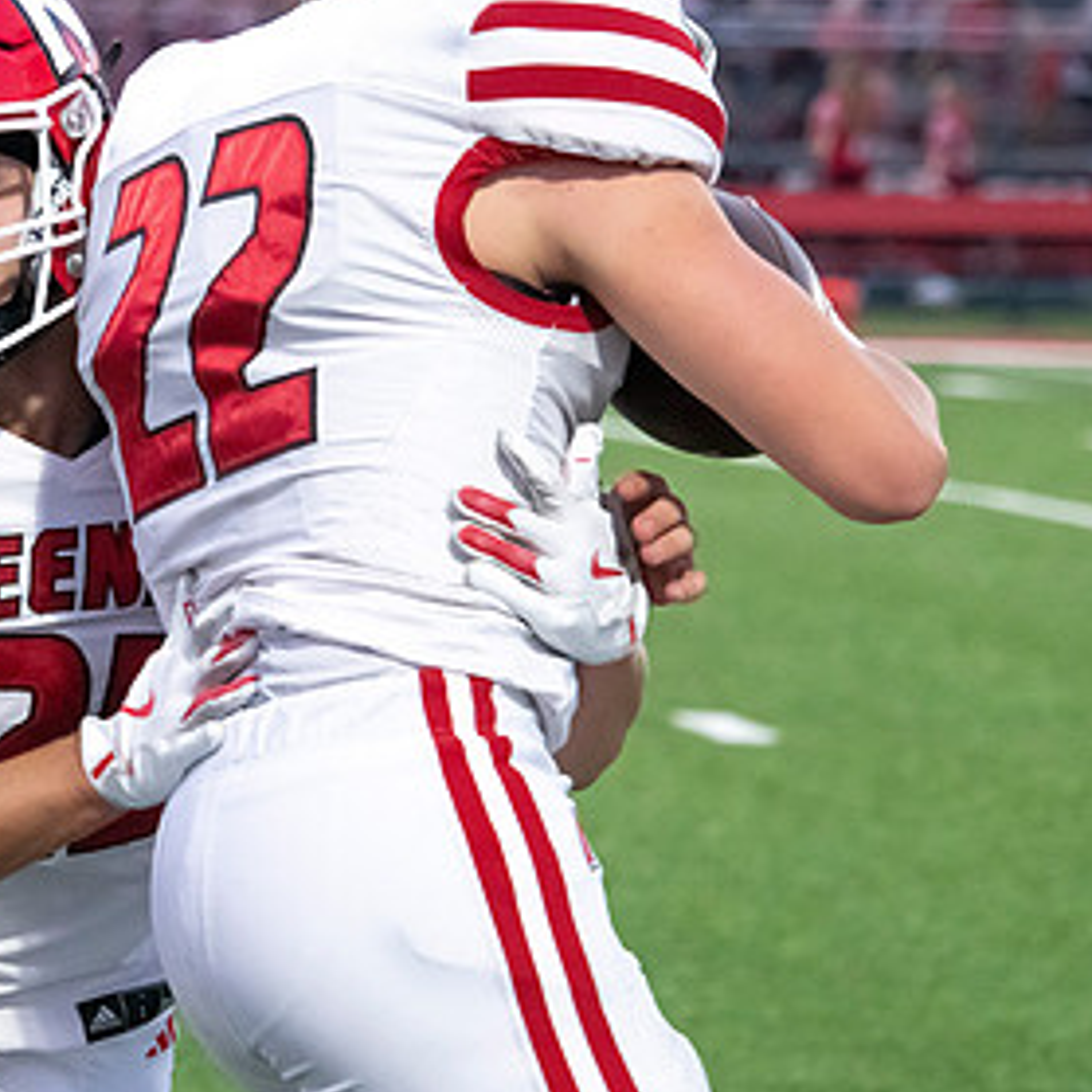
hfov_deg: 5.8
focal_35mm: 300
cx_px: 74
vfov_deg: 5.8
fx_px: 10707
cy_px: 546
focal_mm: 170
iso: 10000
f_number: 7.1
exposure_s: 1/400
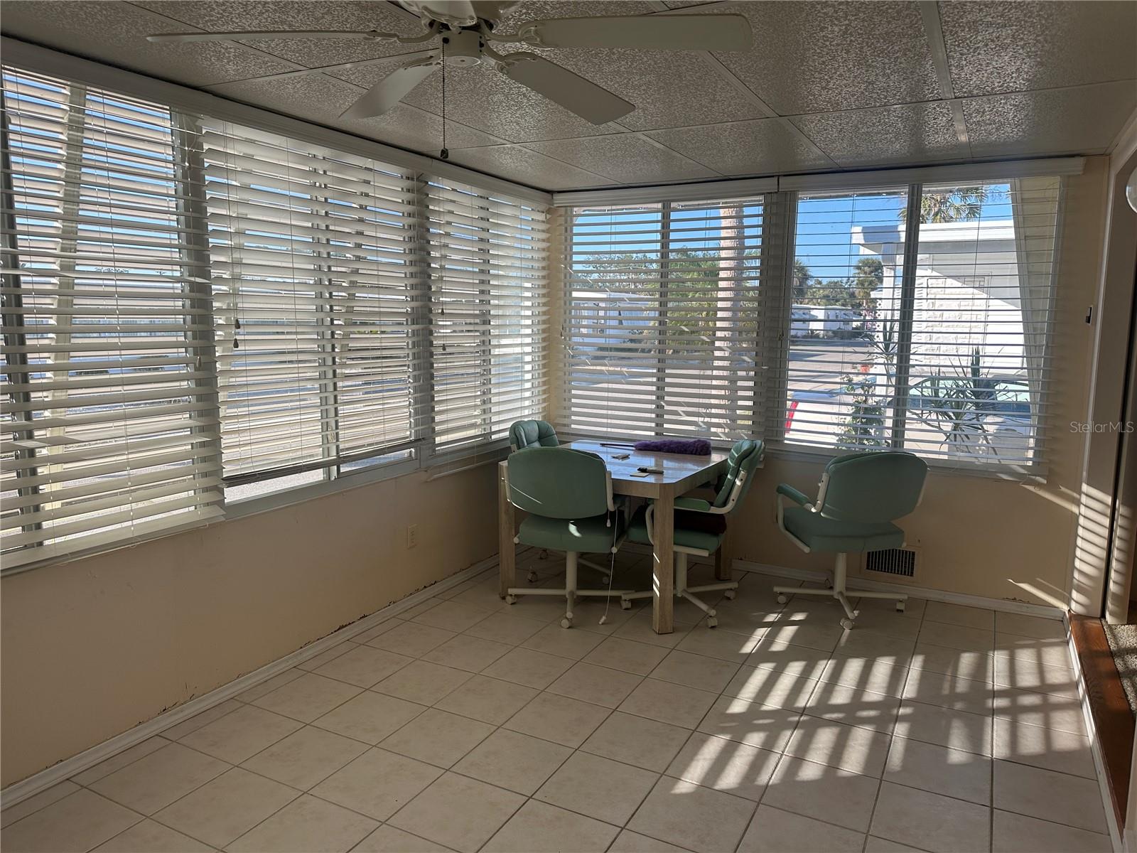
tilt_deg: -7.4
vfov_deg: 56.8
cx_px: 568
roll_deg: -0.8
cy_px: 426
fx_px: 788
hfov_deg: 71.6
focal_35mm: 24
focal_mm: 6.86
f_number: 1.78
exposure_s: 1/910
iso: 80
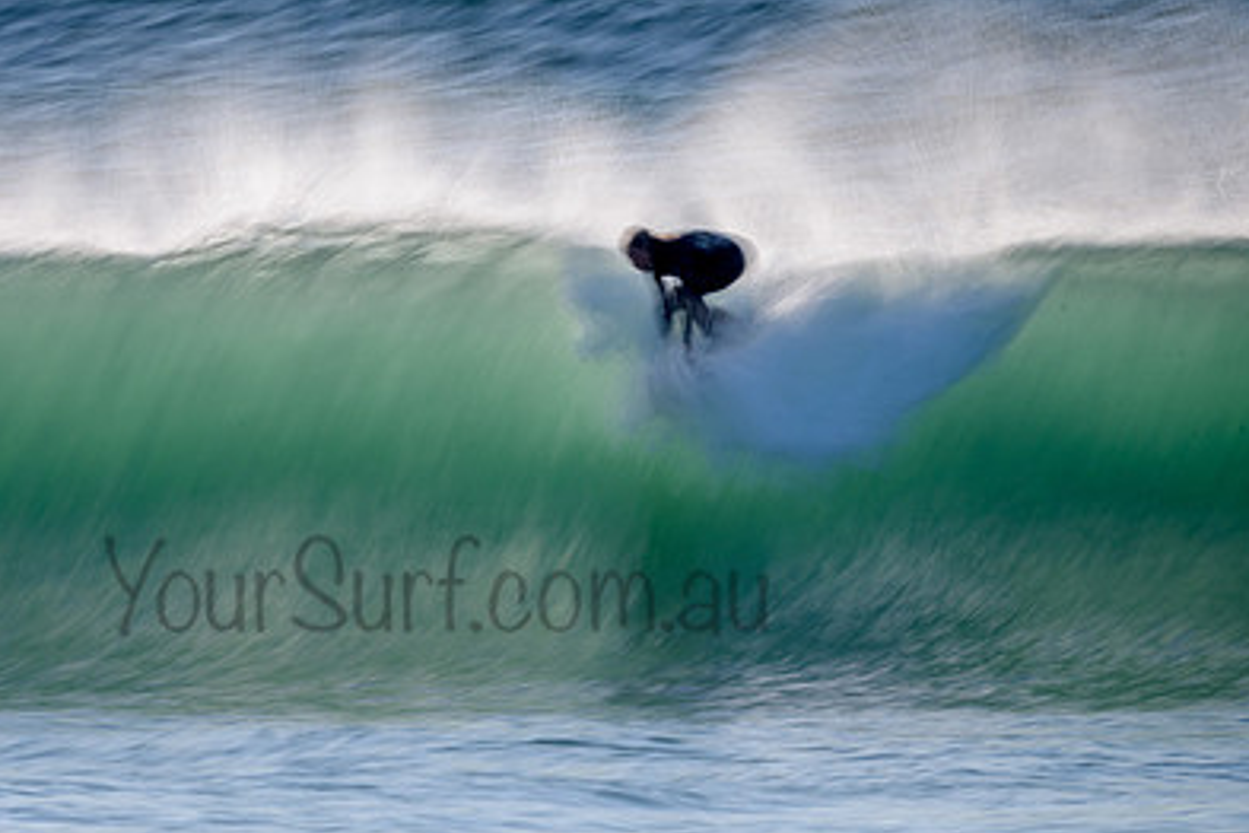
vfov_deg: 1.4
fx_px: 33443
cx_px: 713
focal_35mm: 964
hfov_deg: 2.1
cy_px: 374
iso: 31
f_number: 20
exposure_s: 1/6
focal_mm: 500
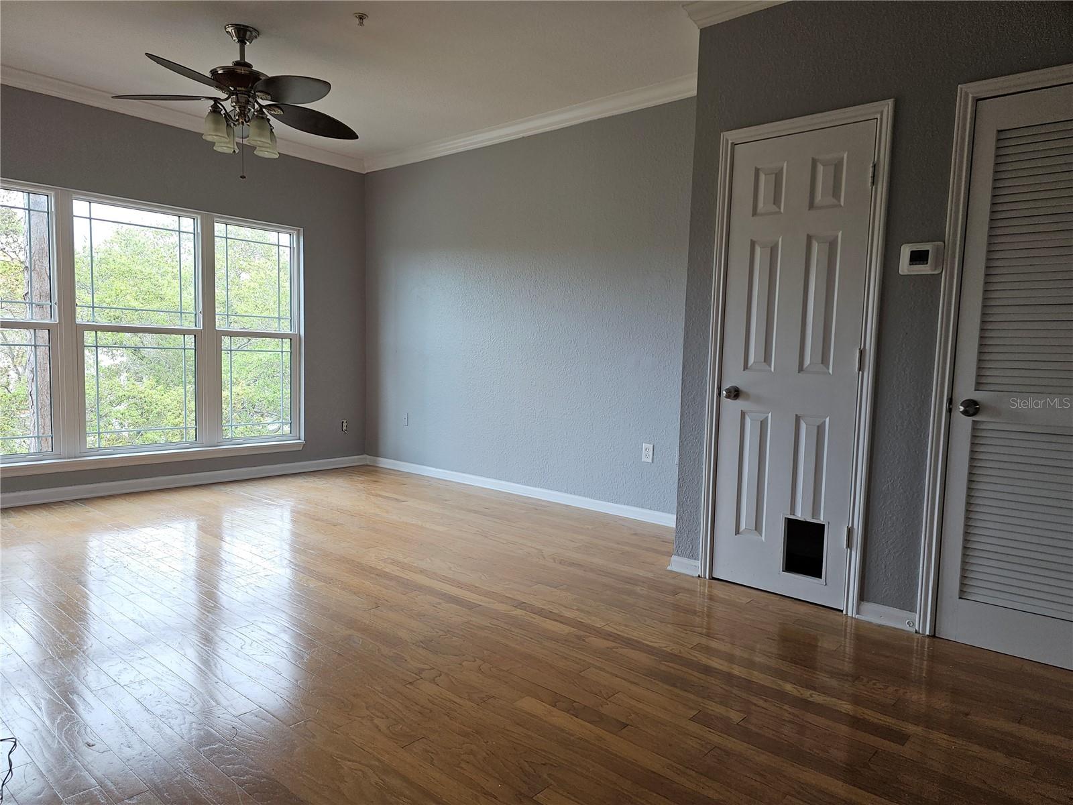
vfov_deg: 58.9
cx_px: 536
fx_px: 713
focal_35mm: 23
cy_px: 402
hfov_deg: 73.9
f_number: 1.7
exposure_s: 1/60
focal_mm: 6.3
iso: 25
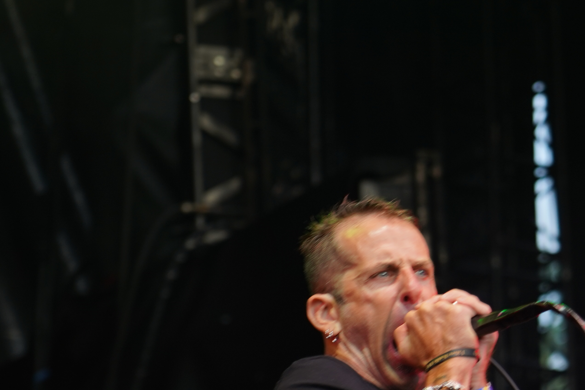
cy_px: 371
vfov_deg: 5.5
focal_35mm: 248
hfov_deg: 8.3
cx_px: 550
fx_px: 4030
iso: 250
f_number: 4
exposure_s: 1/125
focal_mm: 105
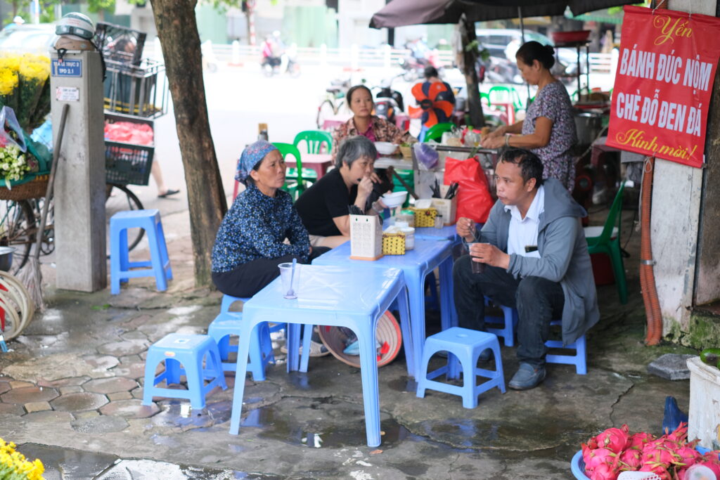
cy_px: 240
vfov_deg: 25.5
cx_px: 360
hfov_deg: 37.5
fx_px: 1060
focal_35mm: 53
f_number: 2.2
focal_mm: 35
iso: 320
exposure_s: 1/160
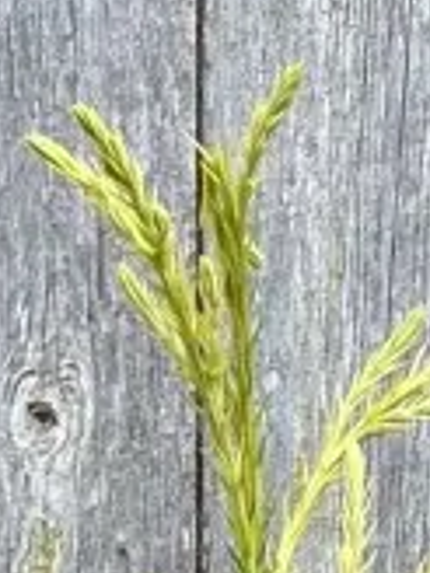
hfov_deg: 8.6
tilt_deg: -13.9
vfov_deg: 9.1
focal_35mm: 171
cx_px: 451
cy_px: 1750
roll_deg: -1.4
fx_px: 2832
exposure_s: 1/563
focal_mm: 5.1
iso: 50
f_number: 1.6
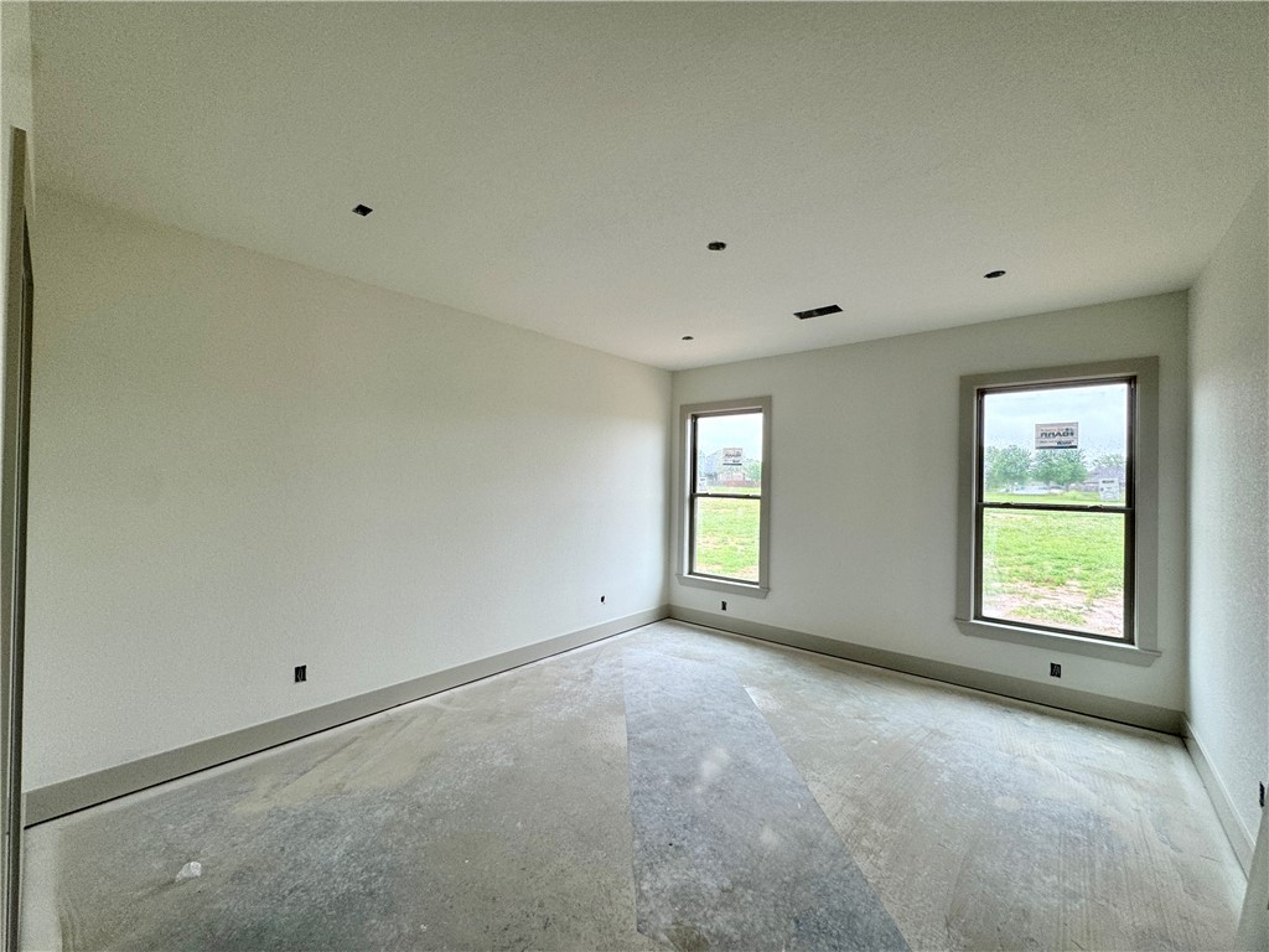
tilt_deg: +0.3
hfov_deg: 102.1
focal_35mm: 14
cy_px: 476
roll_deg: -1.2
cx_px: 634
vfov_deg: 85.7
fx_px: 513
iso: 100
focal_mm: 2.22
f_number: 2.2
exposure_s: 1/99
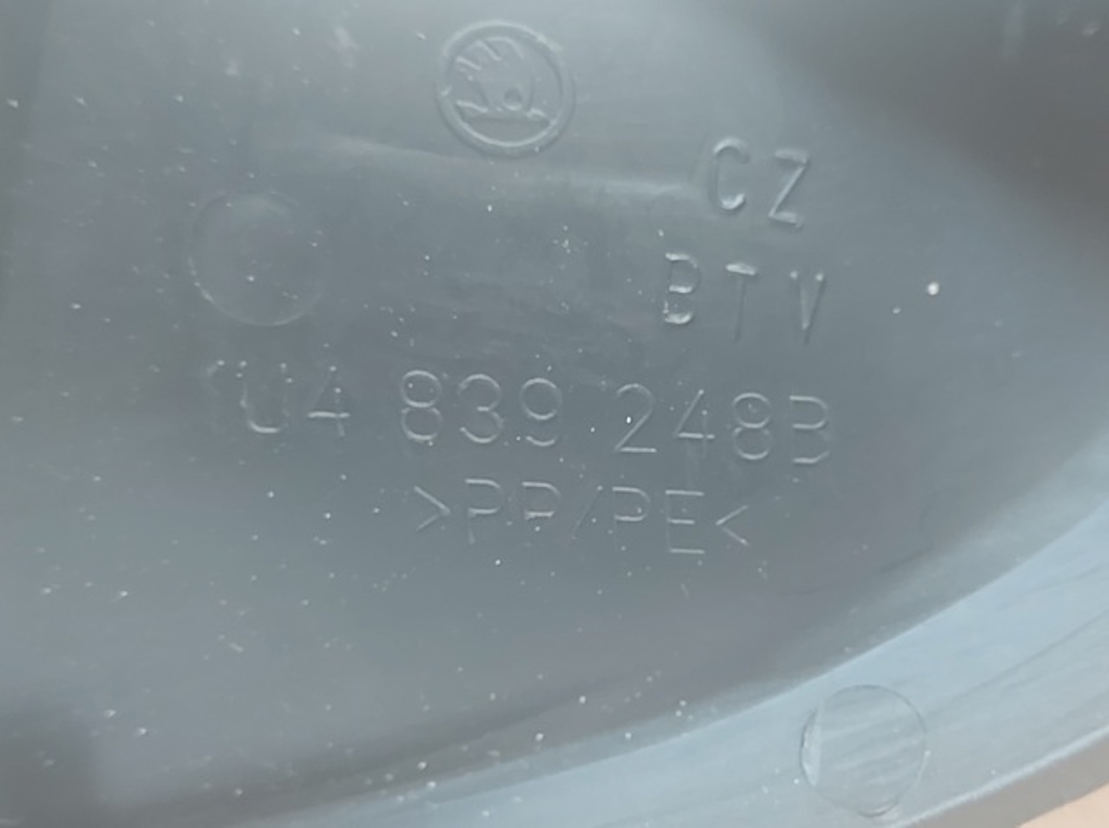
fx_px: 768
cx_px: 554
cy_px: 414
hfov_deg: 71.7
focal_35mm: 24
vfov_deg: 56.7
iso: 125
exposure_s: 1/60.2
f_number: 1.8
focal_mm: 5.23
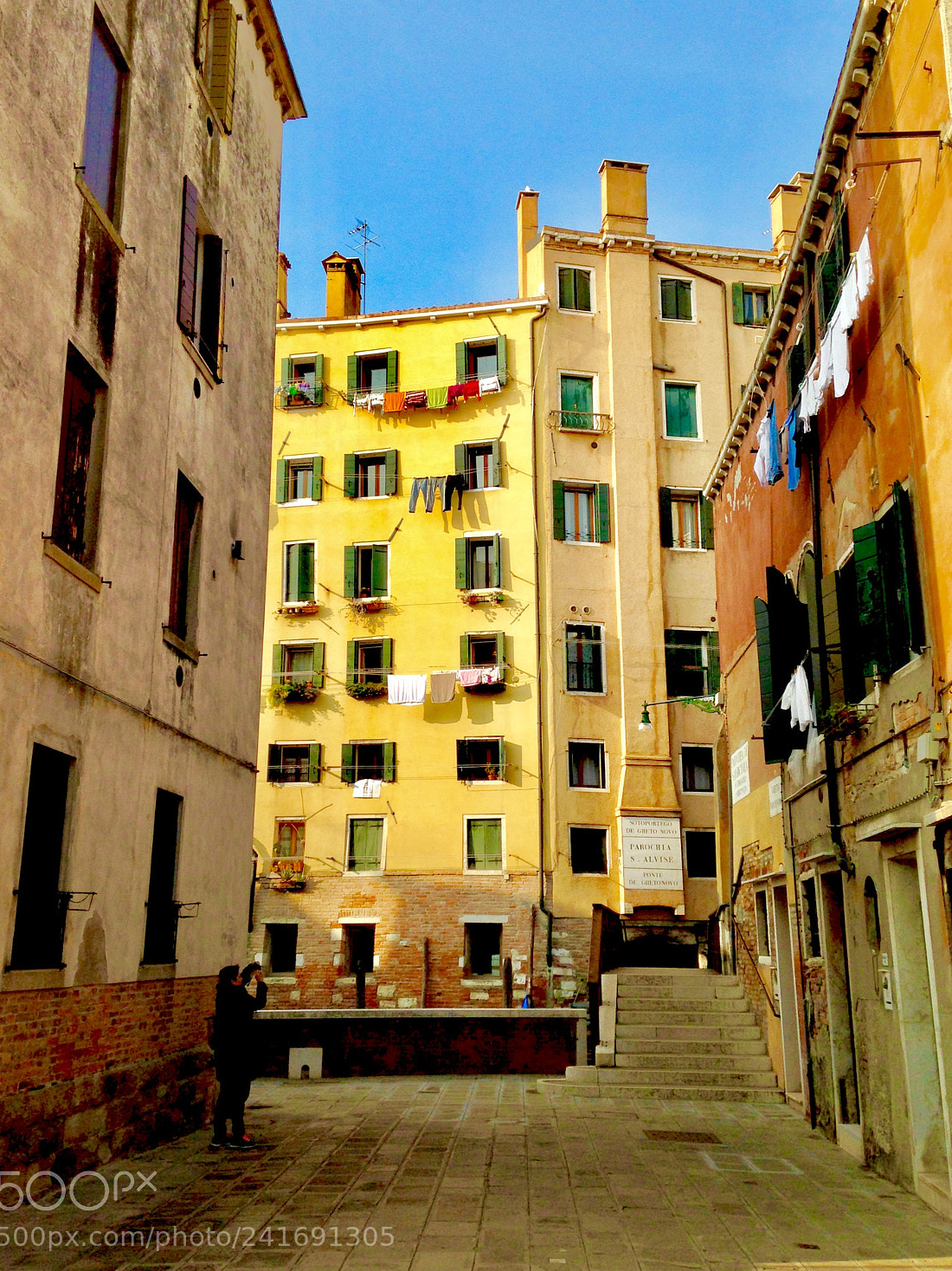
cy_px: 612
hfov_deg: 39.6
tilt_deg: +17.9
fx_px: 1320
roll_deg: -1.4
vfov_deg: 51.3
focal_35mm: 36
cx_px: 461
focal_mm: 4.12
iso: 50
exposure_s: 1/1323
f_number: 2.4
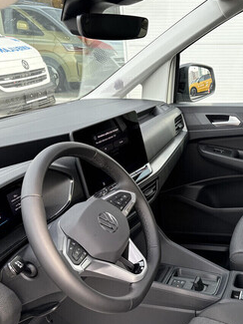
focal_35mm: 44
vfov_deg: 42.8
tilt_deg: -20.6
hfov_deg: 31.4
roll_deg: +1.0
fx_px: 412
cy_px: 192
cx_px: 216
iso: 125
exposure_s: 1/241
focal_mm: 5.96
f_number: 1.6
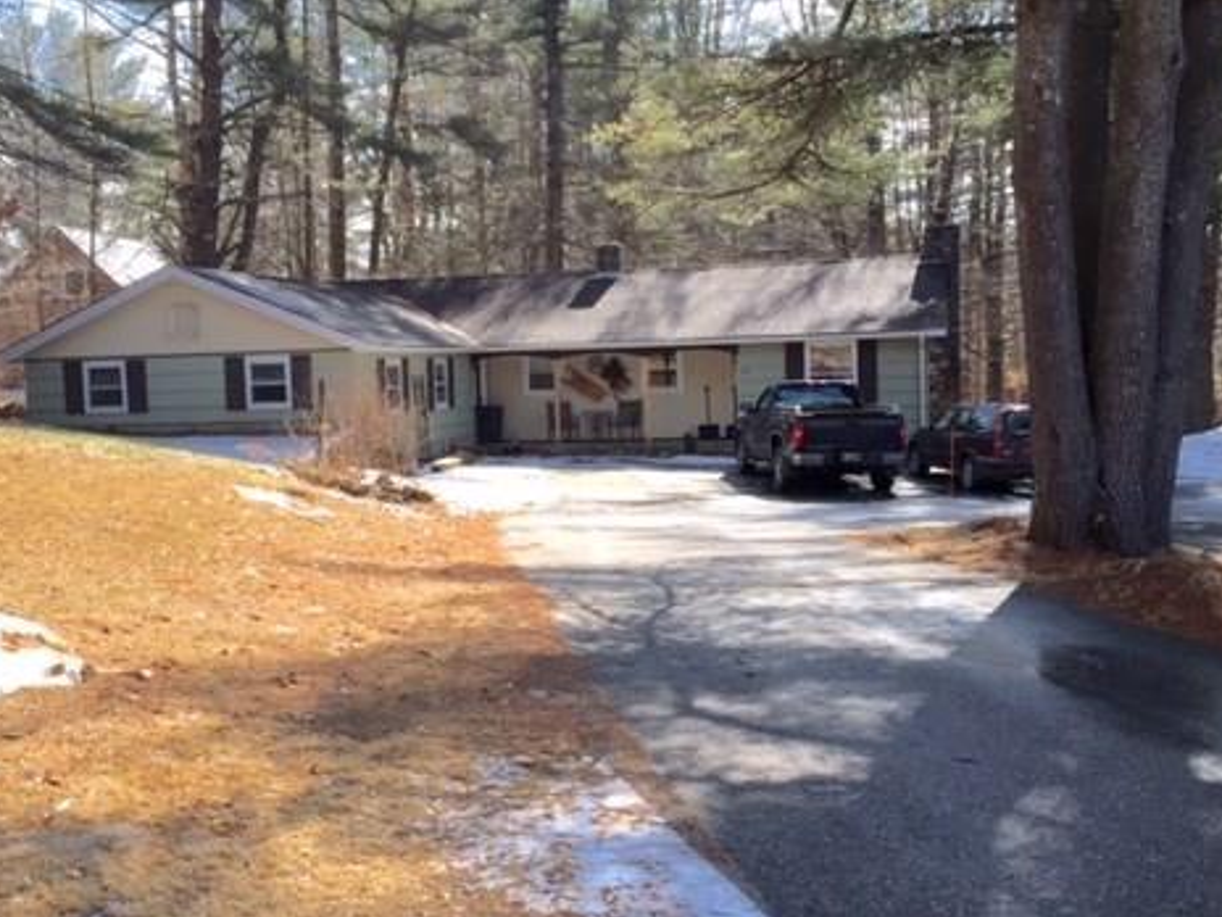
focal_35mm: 40
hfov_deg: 46.7
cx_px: 529
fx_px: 1412
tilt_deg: -5.8
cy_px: 458
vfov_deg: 36.0
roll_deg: +2.2
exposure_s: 1/989
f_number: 2.2
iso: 32
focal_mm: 4.15
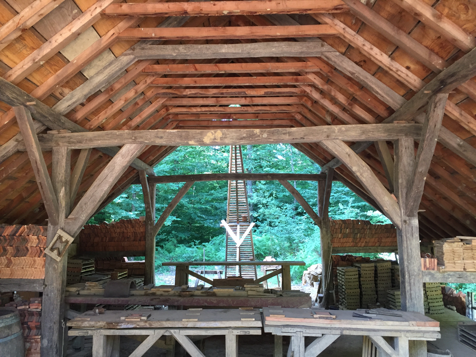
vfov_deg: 48.2
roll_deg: +1.0
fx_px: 399
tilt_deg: +5.0
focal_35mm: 29
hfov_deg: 61.7
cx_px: 238
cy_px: 178
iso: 64
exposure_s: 1/33
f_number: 2.2
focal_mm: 4.15
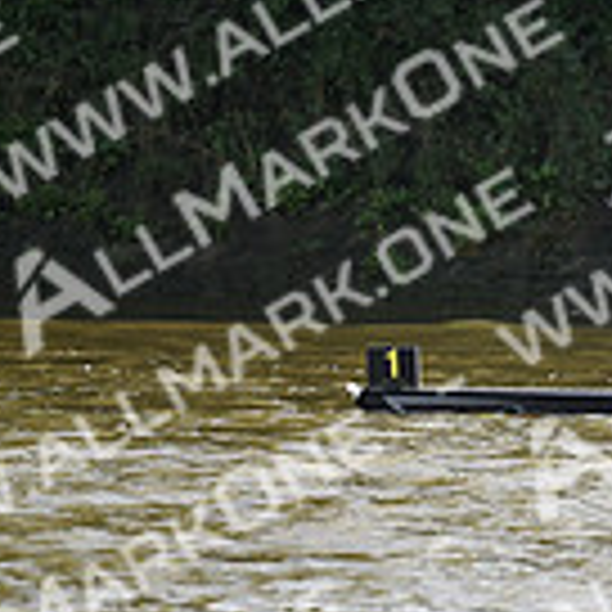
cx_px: 1125
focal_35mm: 1091
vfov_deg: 1.6
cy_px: 371
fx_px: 21822
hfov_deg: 1.6
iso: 640
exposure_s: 1/1600
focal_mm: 300
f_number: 4
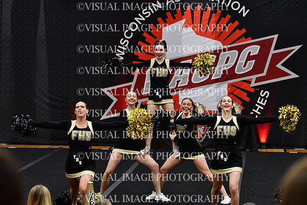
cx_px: 154
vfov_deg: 9.7
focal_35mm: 142
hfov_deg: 14.4
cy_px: 102
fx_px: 1211
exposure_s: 1/500
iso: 4000
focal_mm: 95
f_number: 4
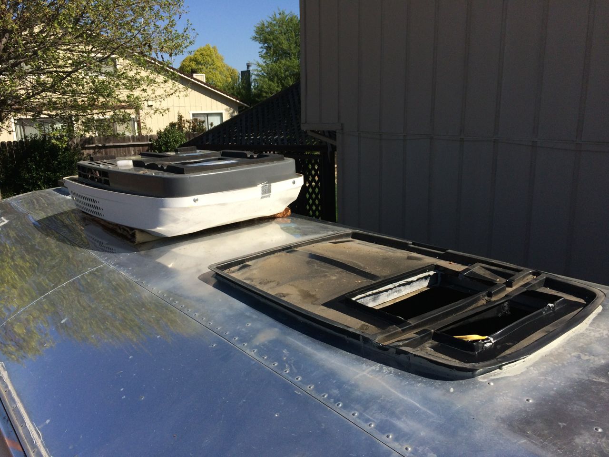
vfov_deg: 46.8
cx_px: 304
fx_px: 528
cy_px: 228
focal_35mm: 30
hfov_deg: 60.0
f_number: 2.2
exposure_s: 1/3731
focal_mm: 4.12
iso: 40
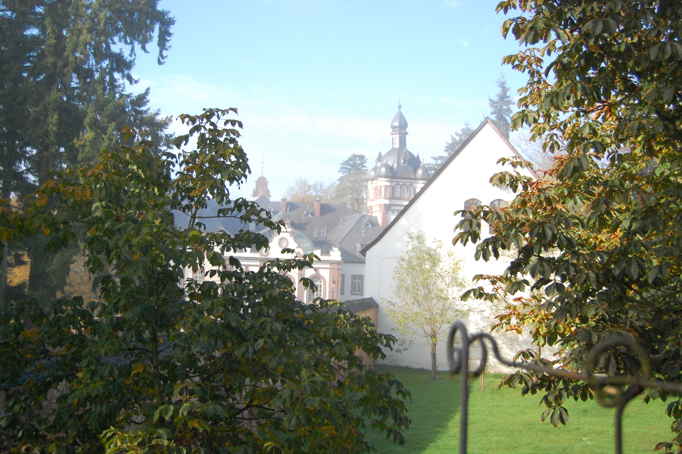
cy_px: 227
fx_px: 852
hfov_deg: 43.6
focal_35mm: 45
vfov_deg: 29.8
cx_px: 341
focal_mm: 30
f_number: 4.2
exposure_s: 1/4000
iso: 1600
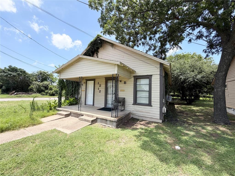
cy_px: 88
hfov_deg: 102.1
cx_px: 118
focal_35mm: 14
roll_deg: -1.1
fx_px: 95
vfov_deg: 85.7
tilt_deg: +1.2
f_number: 2.2
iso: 32
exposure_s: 1/770
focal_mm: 2.22
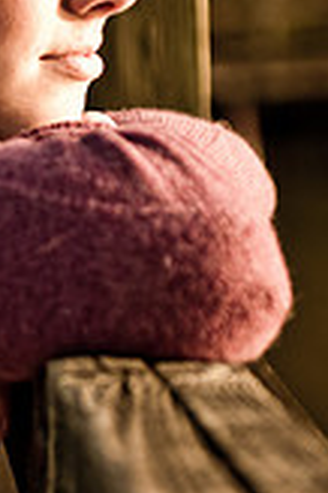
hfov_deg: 4.8
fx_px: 3944
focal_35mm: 288
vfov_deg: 7.1
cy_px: 72
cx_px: 104
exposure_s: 1/250
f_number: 2.8
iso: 100
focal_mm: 70
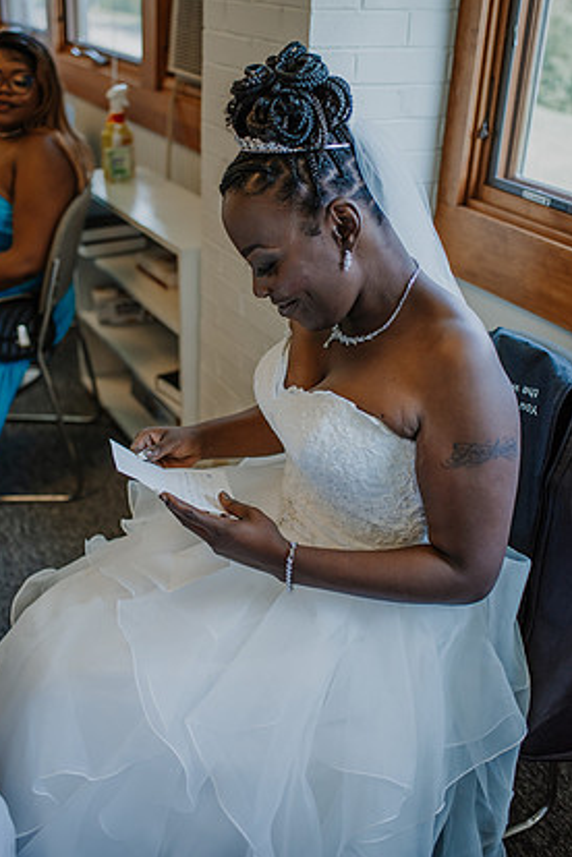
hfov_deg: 35.0
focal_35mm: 38
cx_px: 263
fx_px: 906
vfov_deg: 50.6
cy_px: 395
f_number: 2.2
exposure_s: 1/400
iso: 640
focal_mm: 35
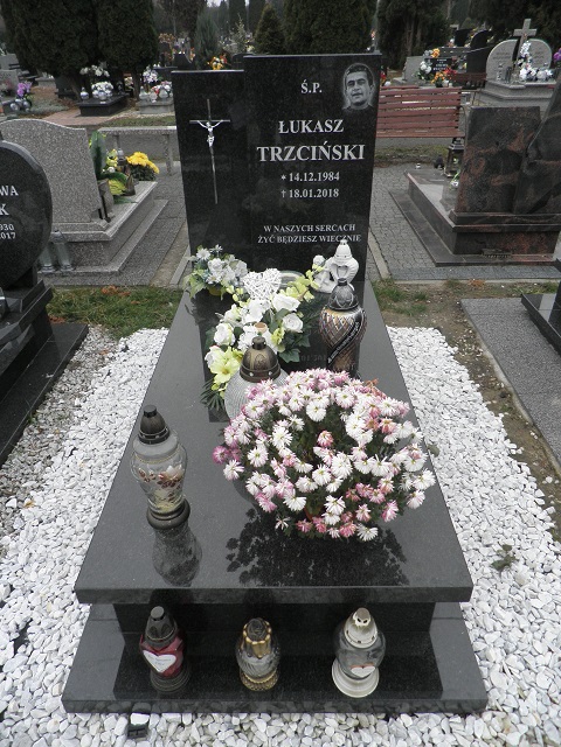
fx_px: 519
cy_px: 374
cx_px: 280
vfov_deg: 71.6
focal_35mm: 24
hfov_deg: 56.8
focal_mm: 4.3
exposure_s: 1/125
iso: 64
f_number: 3.3
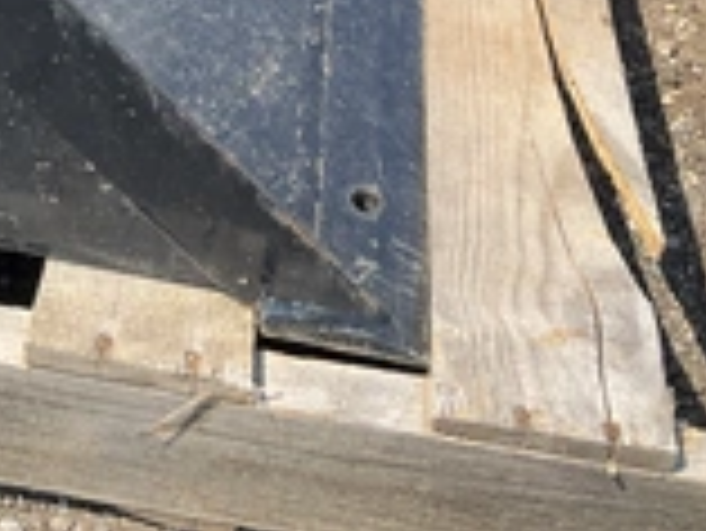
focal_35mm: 74
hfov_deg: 25.7
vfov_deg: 18.6
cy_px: -140
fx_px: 1510
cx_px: 108
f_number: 1.8
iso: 25
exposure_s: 1/1121
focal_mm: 3
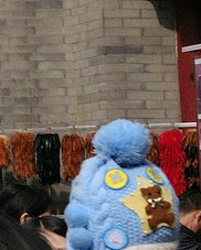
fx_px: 1745
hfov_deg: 5.8
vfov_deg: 8.2
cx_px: -560
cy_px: 8
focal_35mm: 235
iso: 200
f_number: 5.6
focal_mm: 20
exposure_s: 1/1600
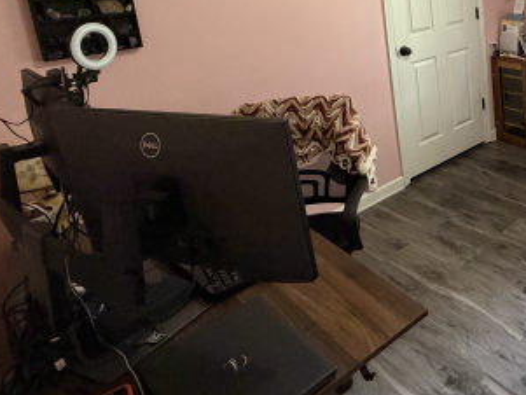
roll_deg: +2.3
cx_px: 557
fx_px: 471
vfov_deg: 41.8
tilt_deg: -11.6
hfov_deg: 46.0
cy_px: 38
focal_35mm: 31
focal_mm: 2.22
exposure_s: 1/60
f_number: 2.2
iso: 400
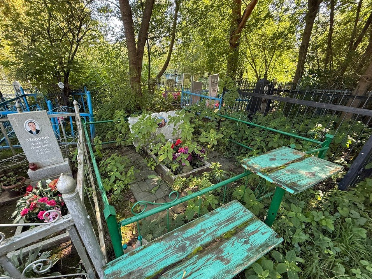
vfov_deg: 81.6
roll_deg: +2.2
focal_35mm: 15
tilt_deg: -25.4
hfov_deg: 98.0
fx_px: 161
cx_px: 174
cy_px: 149
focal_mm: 2.22
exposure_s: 1/99
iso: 250
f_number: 2.2
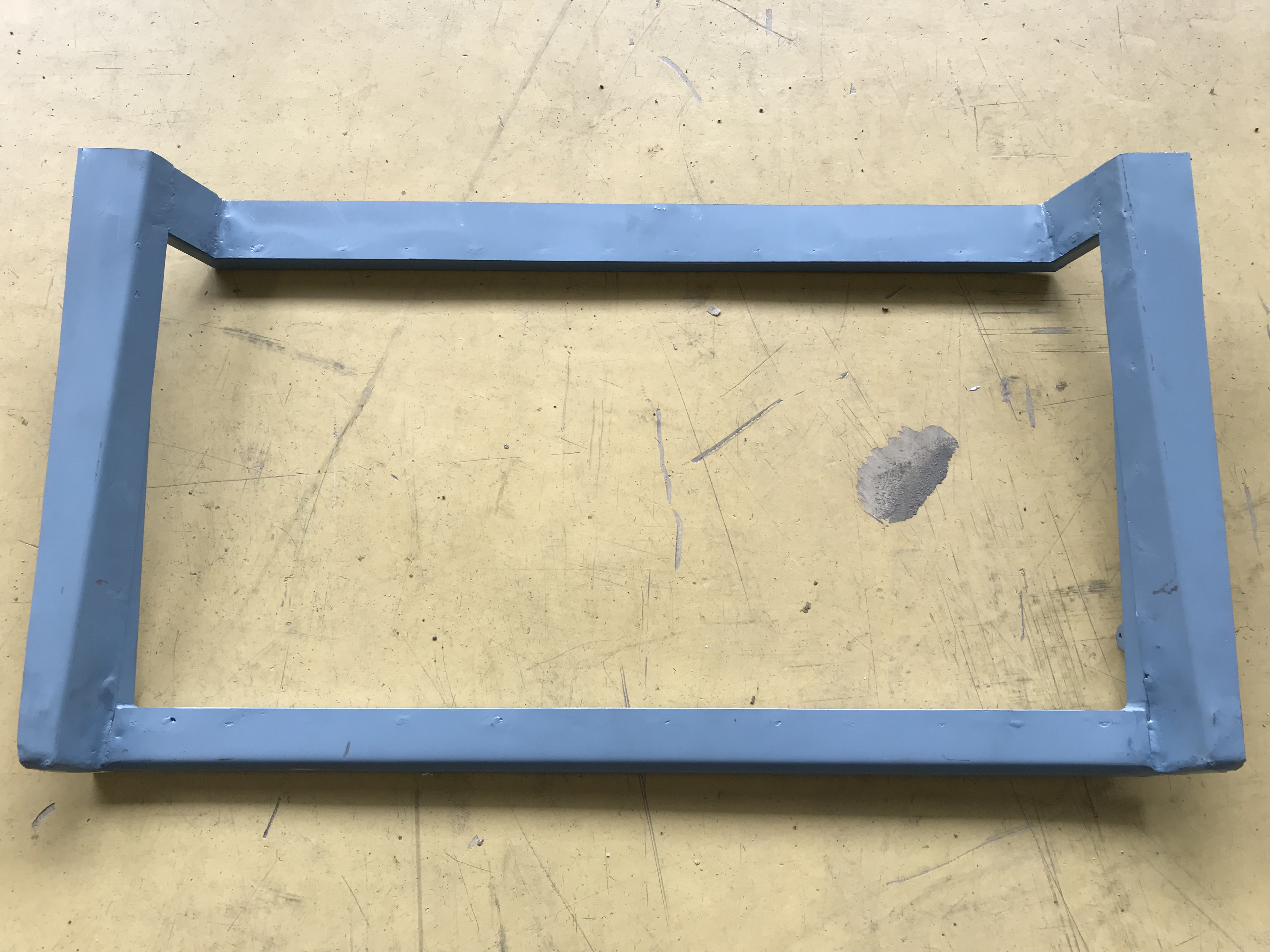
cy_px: 476
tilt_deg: -76.5
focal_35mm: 28
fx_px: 1027
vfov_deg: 49.7
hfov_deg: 63.4
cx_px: 635
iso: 25
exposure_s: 1/50
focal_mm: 3.99
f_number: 1.8
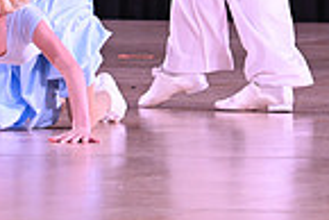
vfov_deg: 1.7
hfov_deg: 2.6
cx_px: 213
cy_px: -201
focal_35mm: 799
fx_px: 7309
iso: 1600
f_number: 4
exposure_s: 1/200
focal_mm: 200
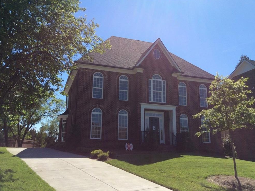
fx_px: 243
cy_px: 96
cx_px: 129
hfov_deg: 55.4
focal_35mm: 33
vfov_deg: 42.9
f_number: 2.4
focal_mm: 3.3
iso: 32
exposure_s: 1/1908
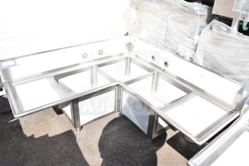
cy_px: 83
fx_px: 187
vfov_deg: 48.0
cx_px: 124
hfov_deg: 67.4
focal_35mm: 27
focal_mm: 18
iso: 6400
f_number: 20
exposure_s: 1/1600
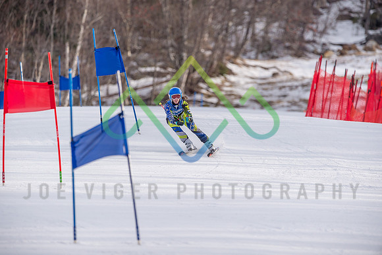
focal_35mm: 600
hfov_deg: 3.4
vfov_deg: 2.3
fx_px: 6363
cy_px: 128
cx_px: 191
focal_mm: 600
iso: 800
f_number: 6.3
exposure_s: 1/2500
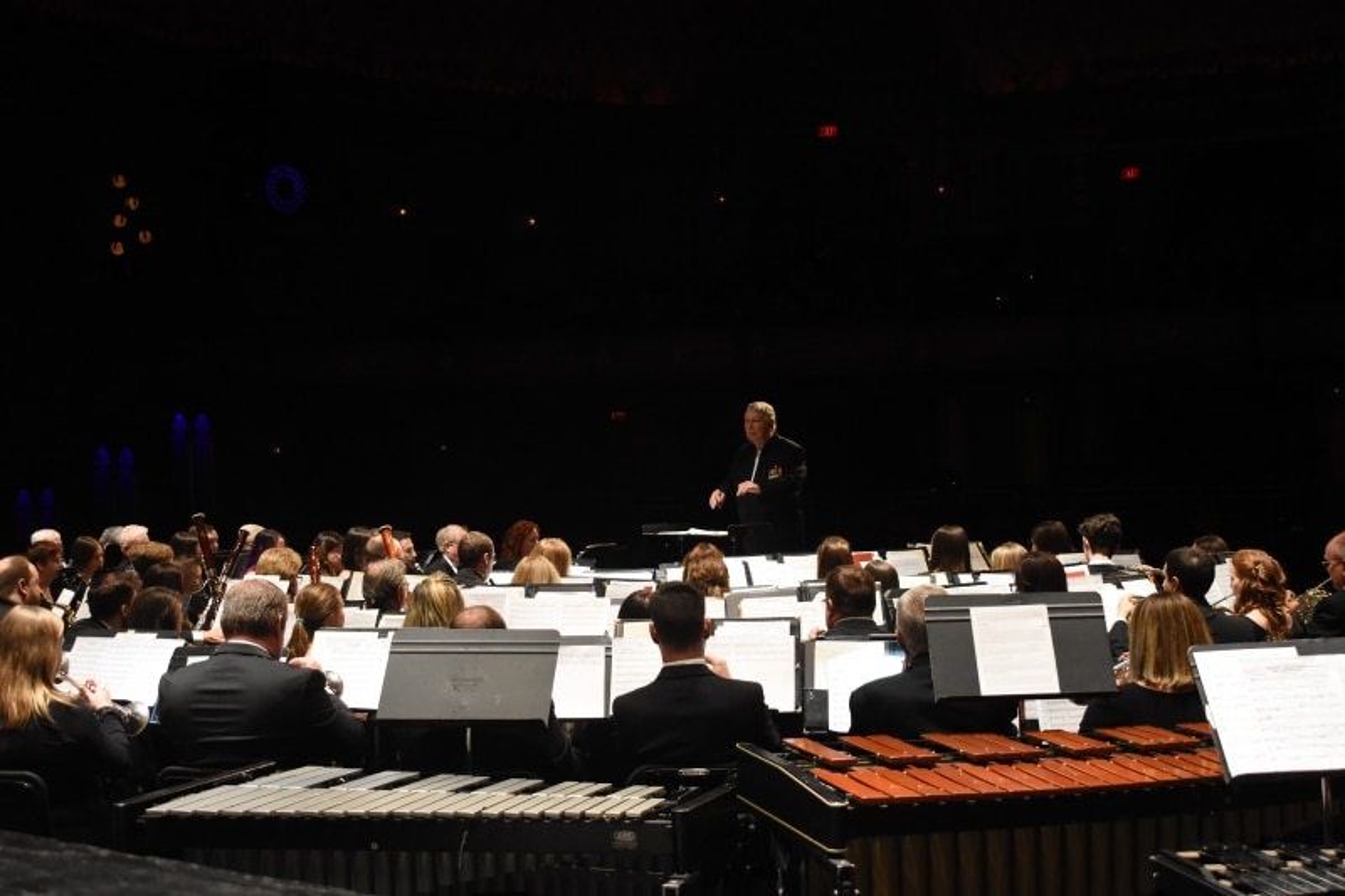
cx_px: 672
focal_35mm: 51
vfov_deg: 26.5
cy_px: 448
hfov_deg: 38.9
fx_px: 1905
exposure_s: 1/160
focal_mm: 34
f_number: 4.5
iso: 3200
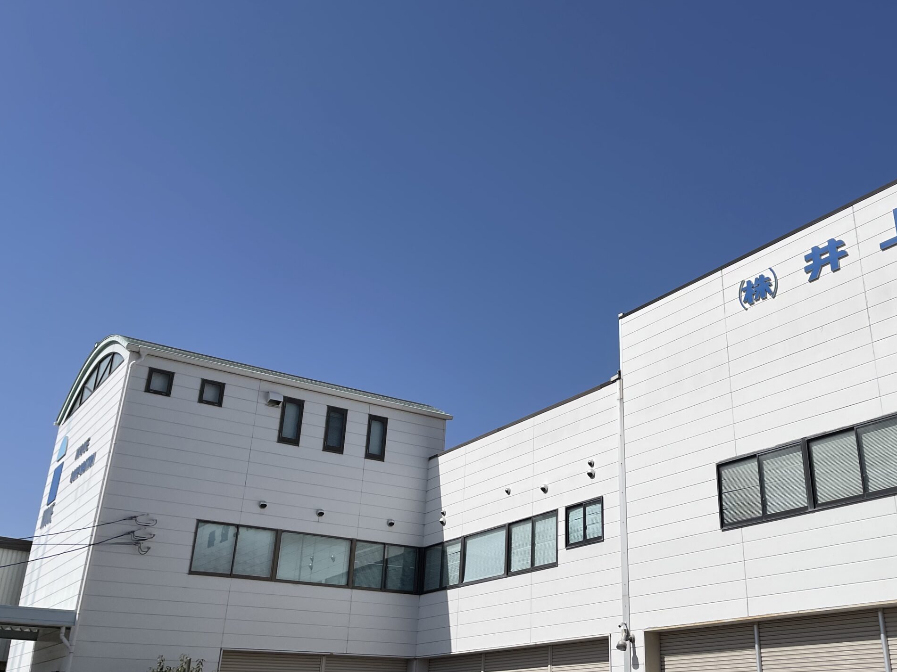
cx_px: 562
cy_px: 338
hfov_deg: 52.1
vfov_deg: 40.7
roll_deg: -0.4
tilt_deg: +23.7
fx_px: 907
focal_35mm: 35
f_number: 1.6
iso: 32
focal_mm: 5.1
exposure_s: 1/10000
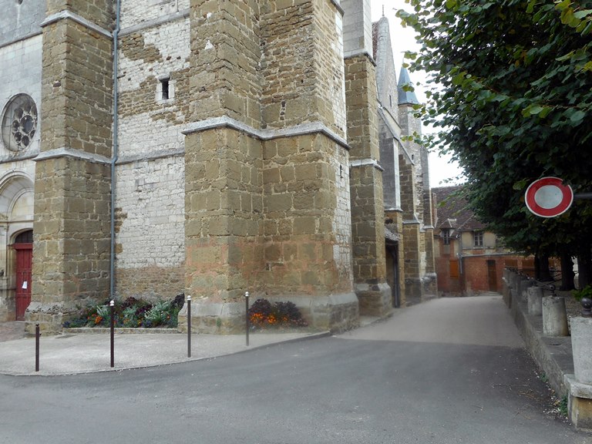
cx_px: 296
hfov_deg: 69.4
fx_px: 428
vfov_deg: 54.9
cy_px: 222
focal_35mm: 25
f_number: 3.7
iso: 80
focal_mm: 4.5
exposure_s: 1/125
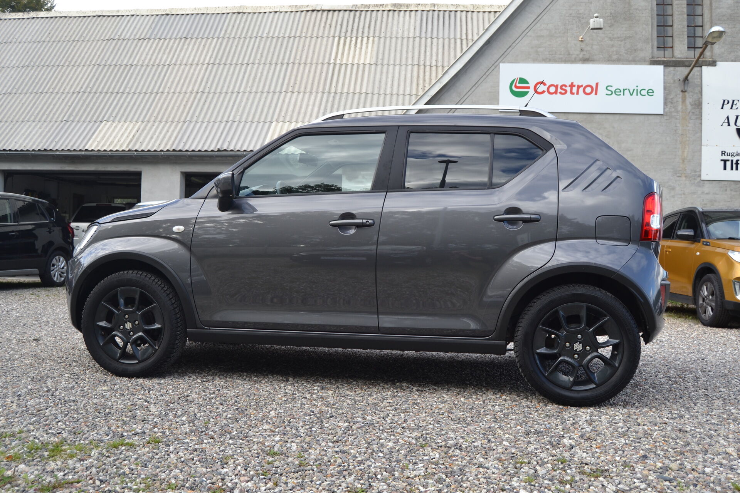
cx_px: 370
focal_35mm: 30
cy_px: 246
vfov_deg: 43.6
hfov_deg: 61.9
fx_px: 617
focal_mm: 20
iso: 100
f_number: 5.6
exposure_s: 1/125
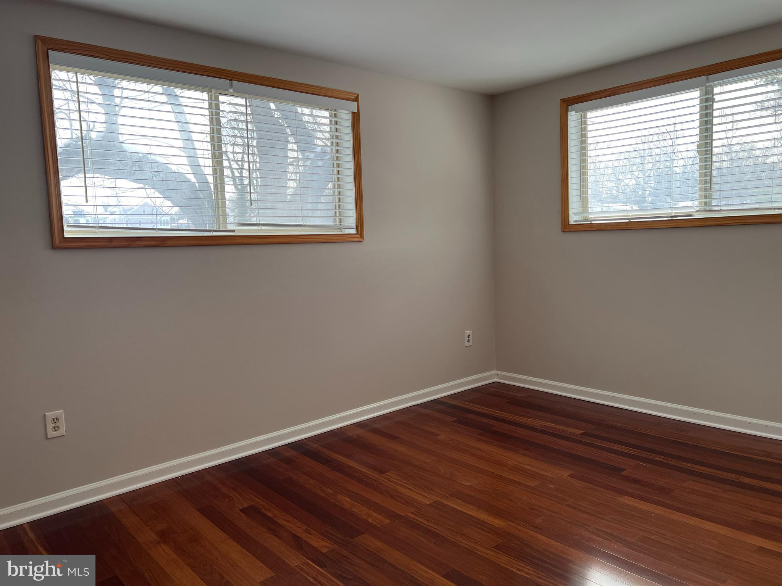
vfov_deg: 53.1
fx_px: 587
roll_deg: +2.3
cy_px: 293
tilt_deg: -4.7
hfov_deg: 67.3
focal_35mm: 26
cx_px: 391
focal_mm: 5.7
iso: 40
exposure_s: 1/255
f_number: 1.5
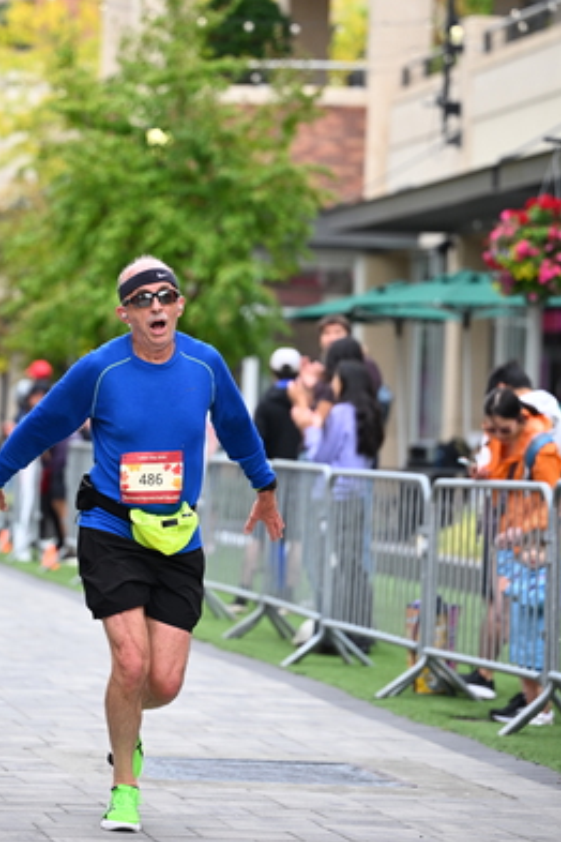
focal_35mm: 161
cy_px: 332
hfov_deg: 8.5
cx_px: 175
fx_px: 3763
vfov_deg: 12.8
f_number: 2.8
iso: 800
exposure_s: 1/2000
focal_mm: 115
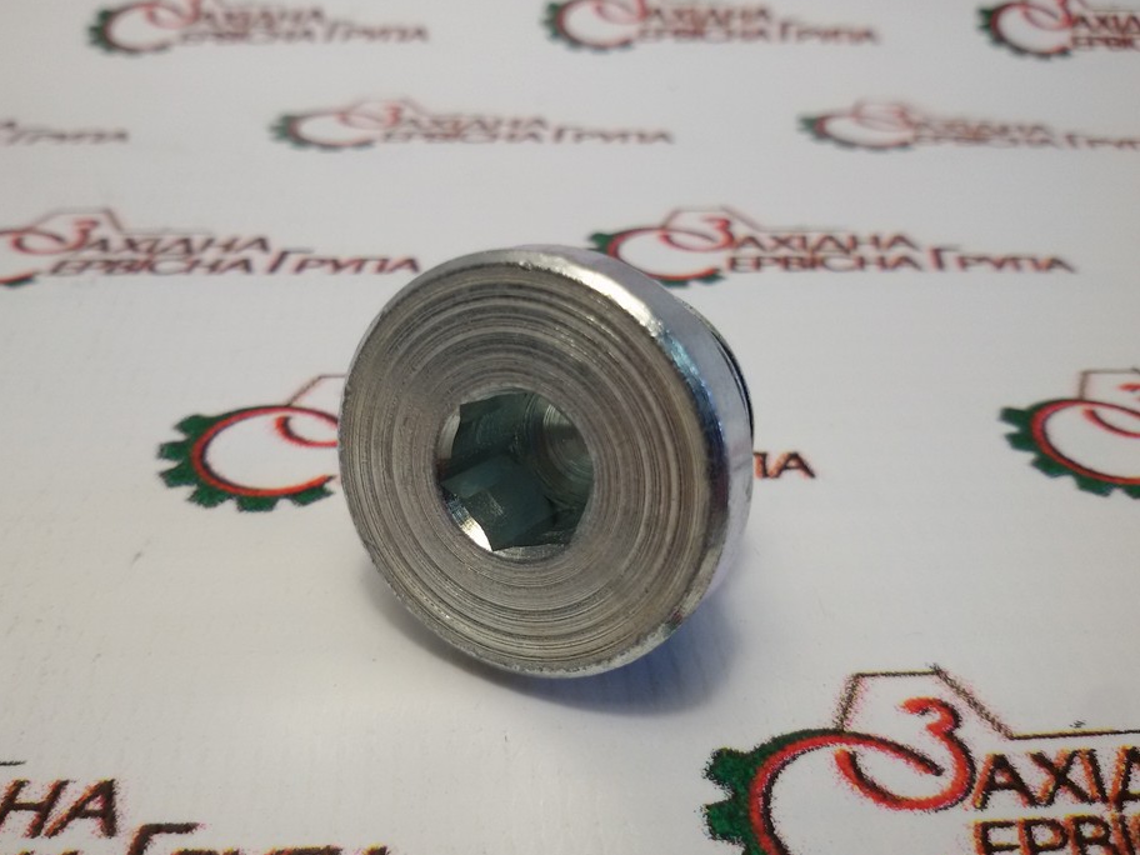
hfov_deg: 53.9
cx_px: 518
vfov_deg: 41.8
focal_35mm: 34
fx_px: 1120
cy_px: 462
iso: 64
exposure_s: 1/100
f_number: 2.4
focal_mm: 2.93
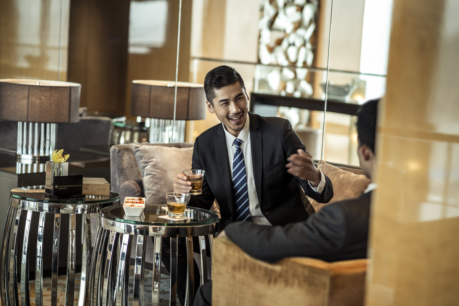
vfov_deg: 16.1
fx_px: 1084
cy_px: 153
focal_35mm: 85
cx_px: 230
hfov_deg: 23.9
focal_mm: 85
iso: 100
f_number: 2.8
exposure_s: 1/40
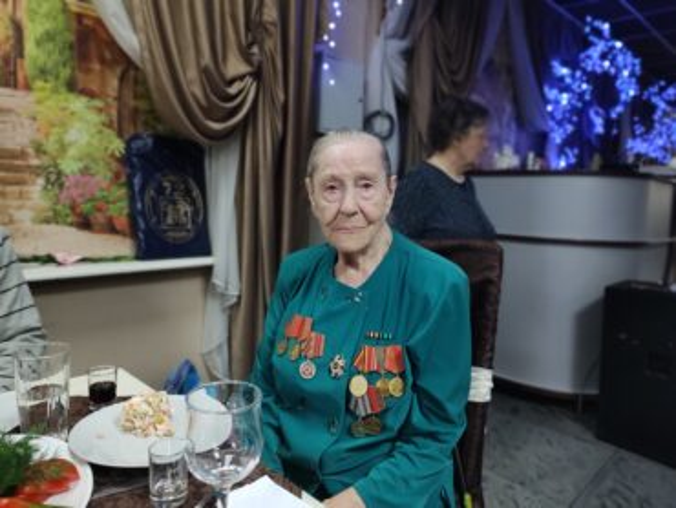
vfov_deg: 56.9
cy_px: 254
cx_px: 338
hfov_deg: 71.6
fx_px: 469
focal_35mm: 24
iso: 663
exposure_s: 1/33
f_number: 1.89
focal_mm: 5.89
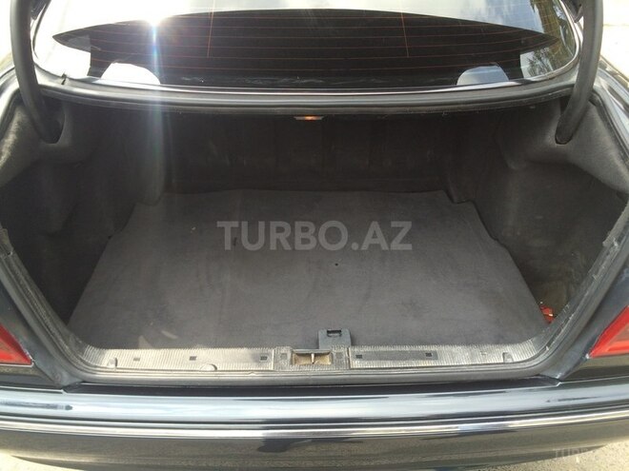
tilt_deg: -37.3
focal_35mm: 29
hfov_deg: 61.7
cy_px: 236
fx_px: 527
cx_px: 314
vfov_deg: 48.2
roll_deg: -2.1
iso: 32
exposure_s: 1/205
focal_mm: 4.15
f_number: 2.2
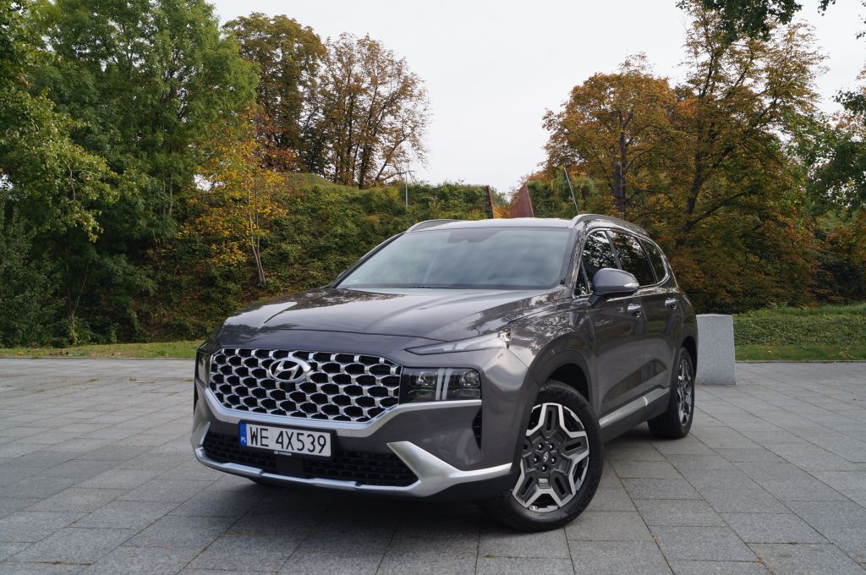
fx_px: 793
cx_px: 433
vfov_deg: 39.9
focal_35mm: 33
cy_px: 288
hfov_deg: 57.3
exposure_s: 1/100
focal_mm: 22
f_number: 10
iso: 100
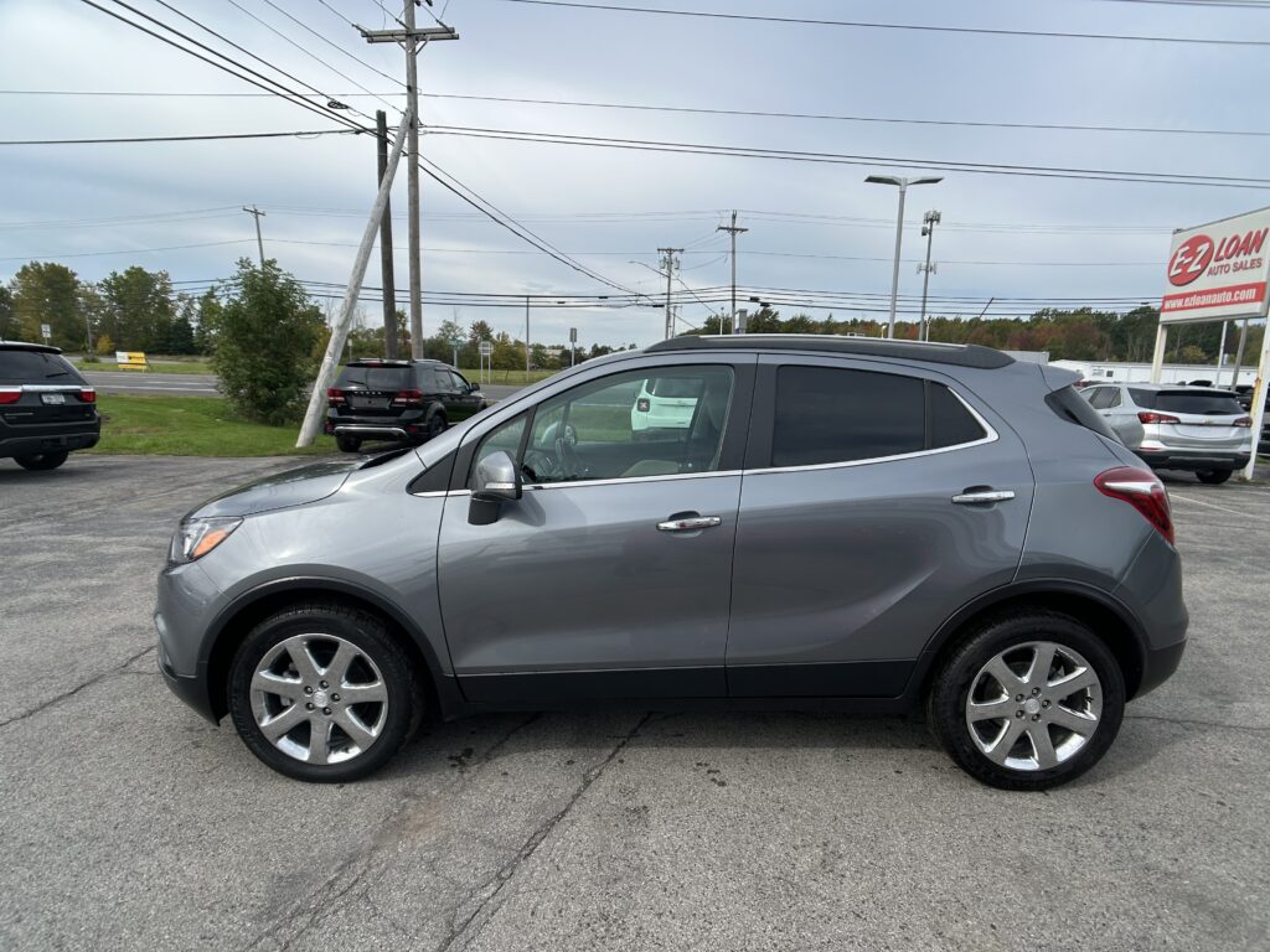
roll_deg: -1.6
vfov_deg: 53.1
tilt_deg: -8.6
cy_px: 476
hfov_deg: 67.3
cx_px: 635
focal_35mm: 26
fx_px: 954
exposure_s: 1/3257
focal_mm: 5.7
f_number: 1.5
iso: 50
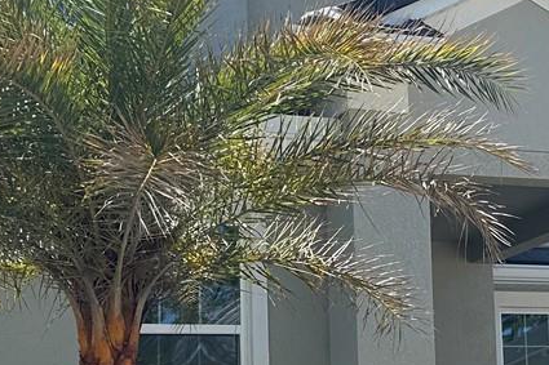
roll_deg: +1.4
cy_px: 310
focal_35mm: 94
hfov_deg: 21.6
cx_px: 373
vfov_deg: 14.4
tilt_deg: +7.7
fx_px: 1433
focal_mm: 6.86
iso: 80
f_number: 1.78
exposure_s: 1/3155
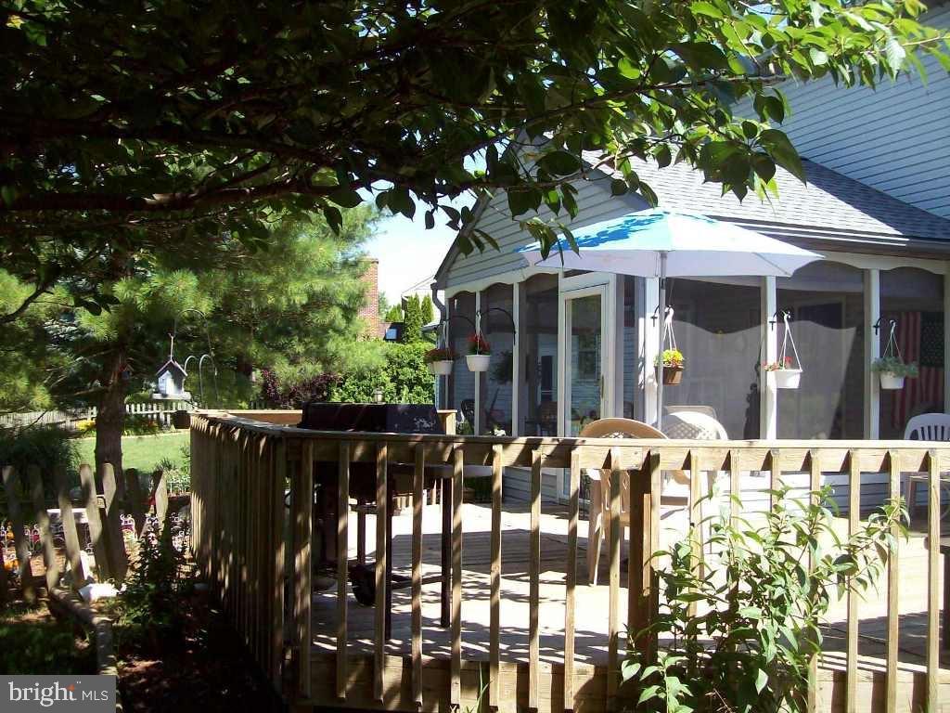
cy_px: 356
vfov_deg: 39.7
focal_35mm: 36
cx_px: 475
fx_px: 988
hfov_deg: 51.4
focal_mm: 6
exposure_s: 1/577
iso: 80
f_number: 2.7
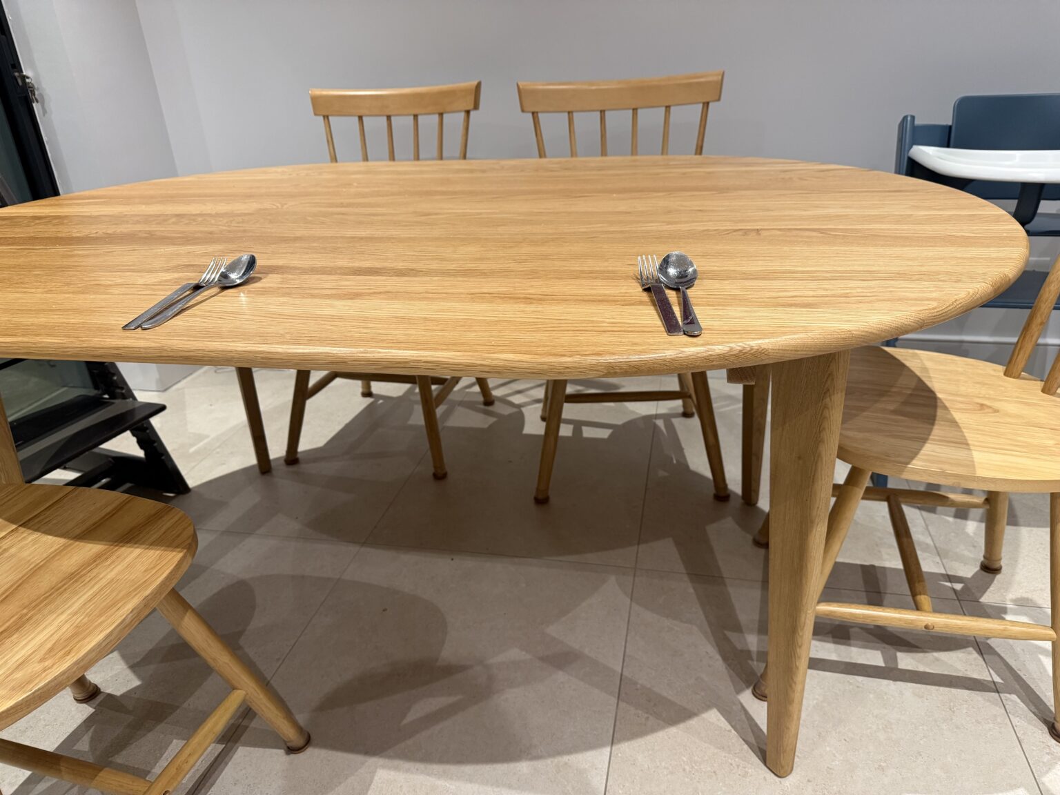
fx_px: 735
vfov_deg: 56.8
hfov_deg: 71.6
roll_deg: +3.0
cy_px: 398
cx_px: 530
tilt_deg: -25.4
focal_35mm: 24
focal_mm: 6.76
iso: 250
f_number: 1.78
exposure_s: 1/50
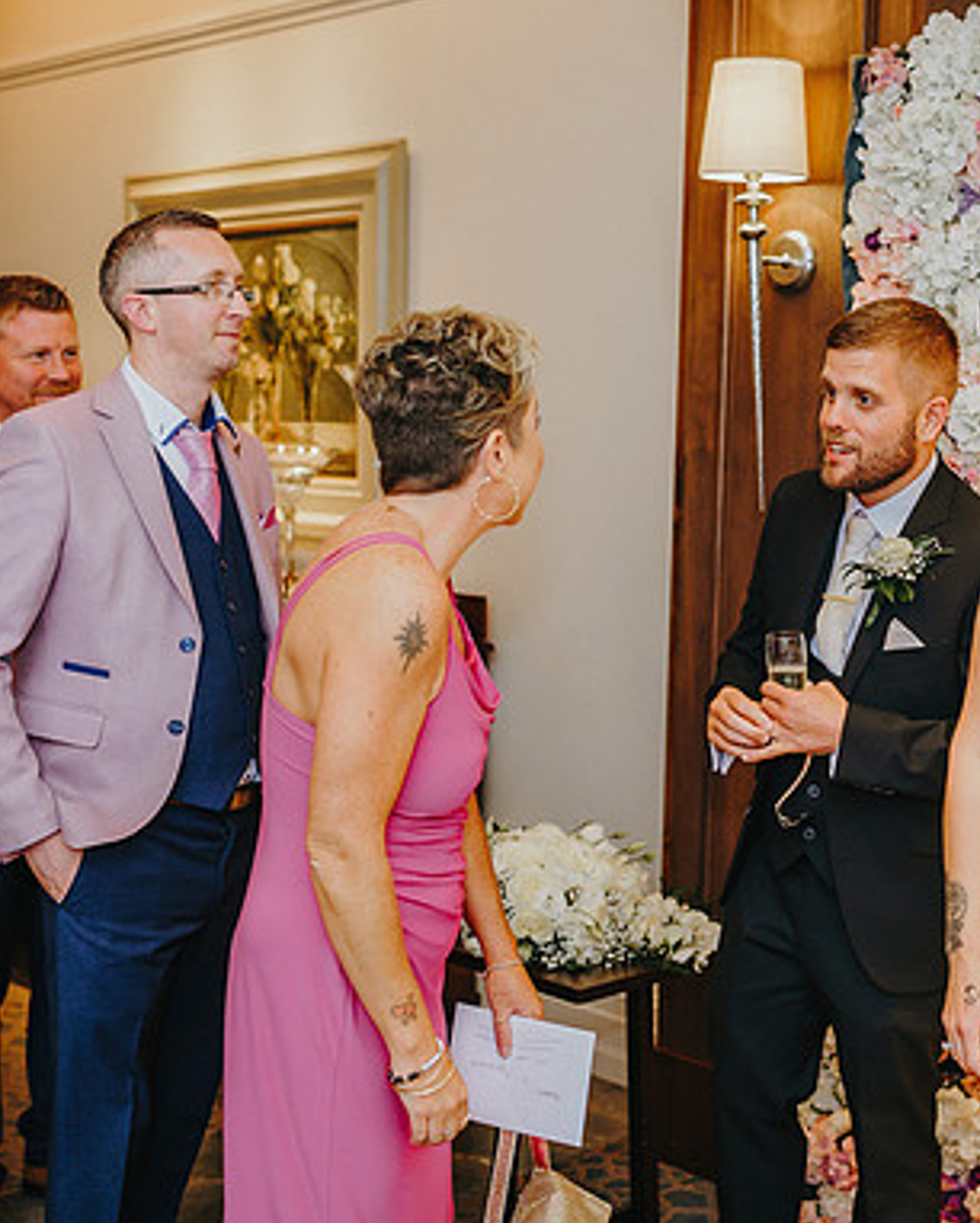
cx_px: 628
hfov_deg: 28.5
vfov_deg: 35.3
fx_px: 1920
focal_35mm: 53
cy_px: 610
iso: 640
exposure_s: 1/200
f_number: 2.2
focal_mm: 35
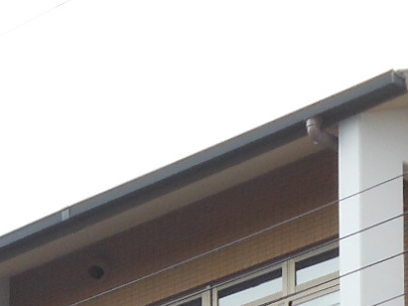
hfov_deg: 9.5
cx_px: 157
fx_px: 2451
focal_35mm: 208
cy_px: 745
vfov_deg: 6.7
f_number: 3.5
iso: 80
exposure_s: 1/160
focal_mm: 6
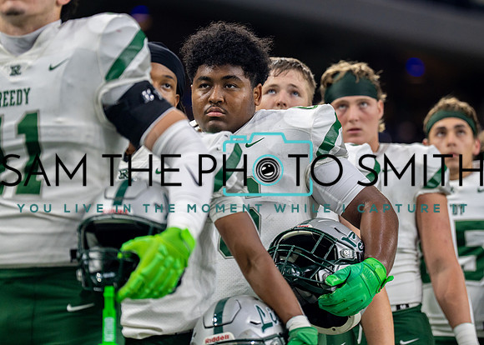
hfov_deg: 8.5
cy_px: 141
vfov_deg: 6.1
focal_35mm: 236
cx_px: 281
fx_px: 3245
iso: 640
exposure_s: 1/400
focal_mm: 176
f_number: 2.8
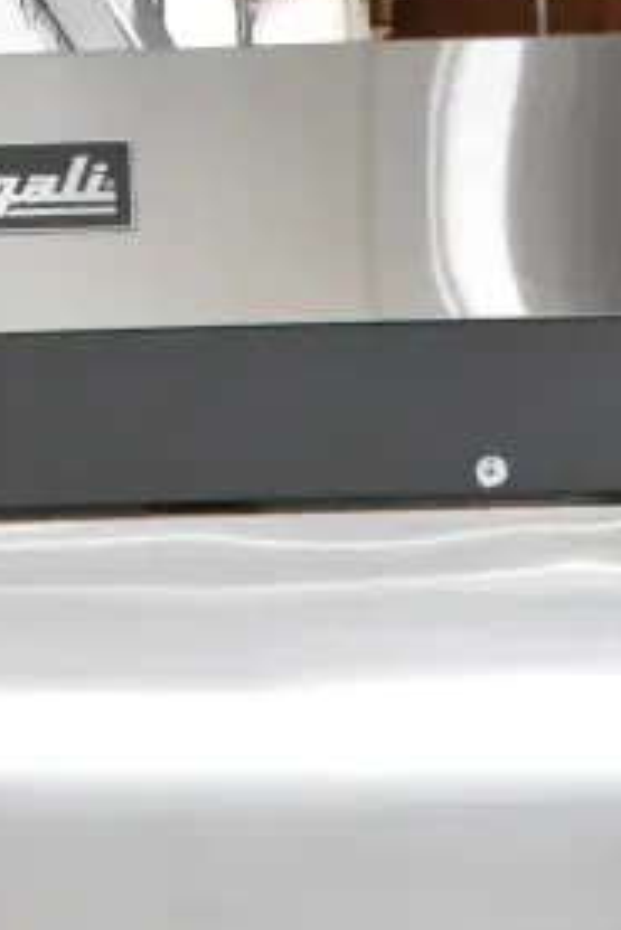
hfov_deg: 13.6
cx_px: 681
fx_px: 2558
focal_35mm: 99
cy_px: 1298
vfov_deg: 18.7
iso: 6400
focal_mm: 20
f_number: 6.3
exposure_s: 1/160
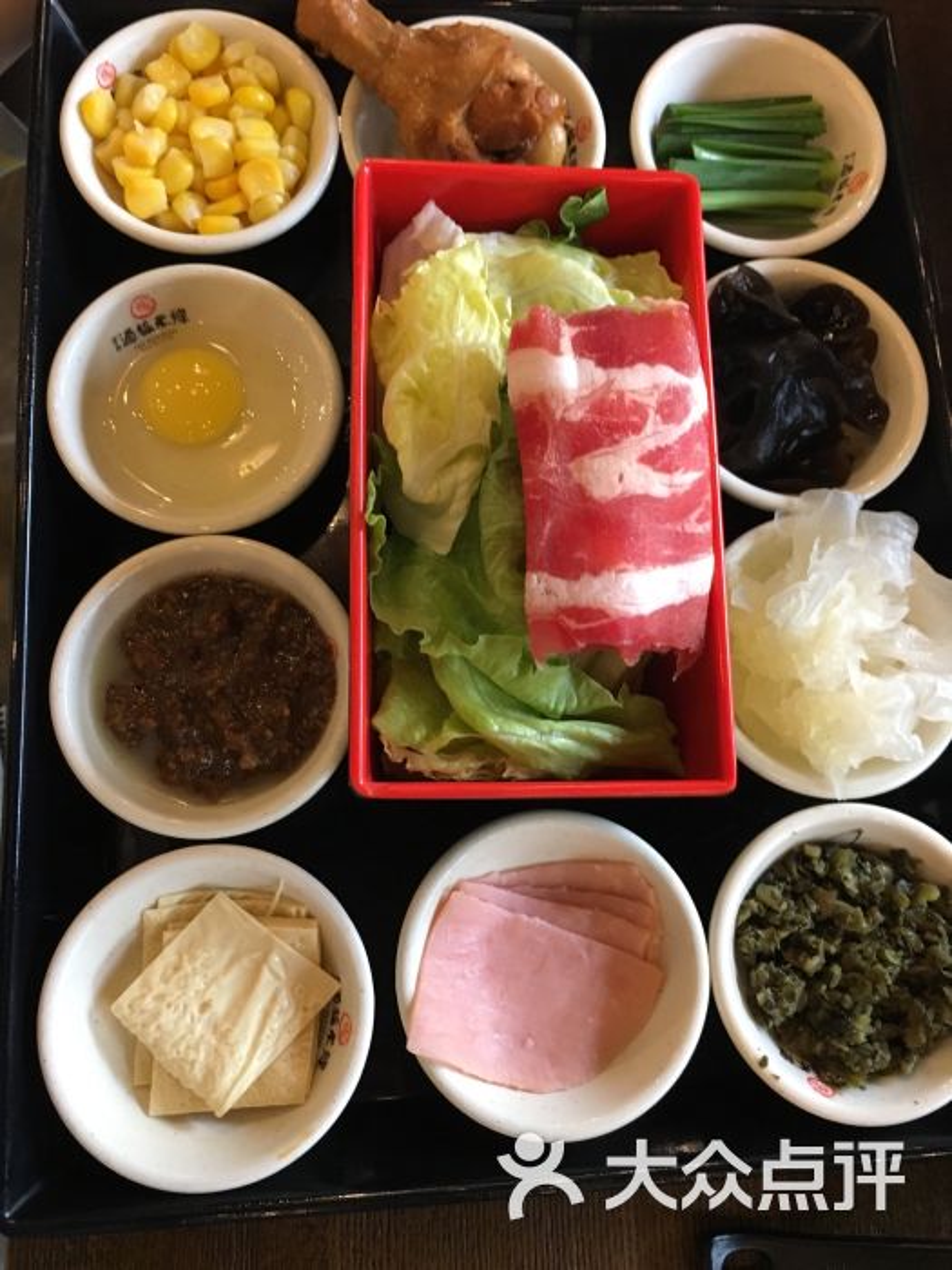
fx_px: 1063
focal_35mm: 29
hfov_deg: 48.2
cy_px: 635
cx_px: 476
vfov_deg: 61.7
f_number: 2.2
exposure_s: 1/33
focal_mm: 4.15
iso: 200
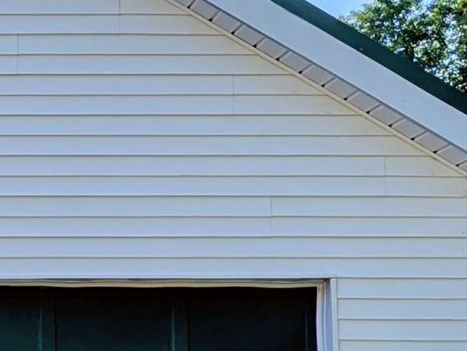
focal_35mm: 130
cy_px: 315
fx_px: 1756
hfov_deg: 14.4
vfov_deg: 11.4
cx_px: -171
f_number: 1.68
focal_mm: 6.9
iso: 21
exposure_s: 1/2174
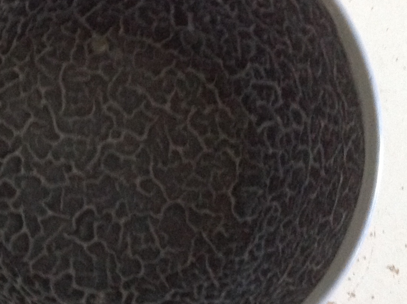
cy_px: 128
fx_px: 974
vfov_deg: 17.7
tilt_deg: -82.0
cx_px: 27
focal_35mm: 83
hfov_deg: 22.9
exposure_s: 1/15
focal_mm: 4.28
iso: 320
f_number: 2.4
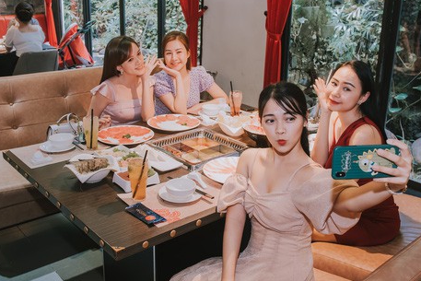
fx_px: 456
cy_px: 116
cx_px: 195
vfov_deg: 34.1
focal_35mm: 39
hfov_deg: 49.5
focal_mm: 18
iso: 1250
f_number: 4
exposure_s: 1/30
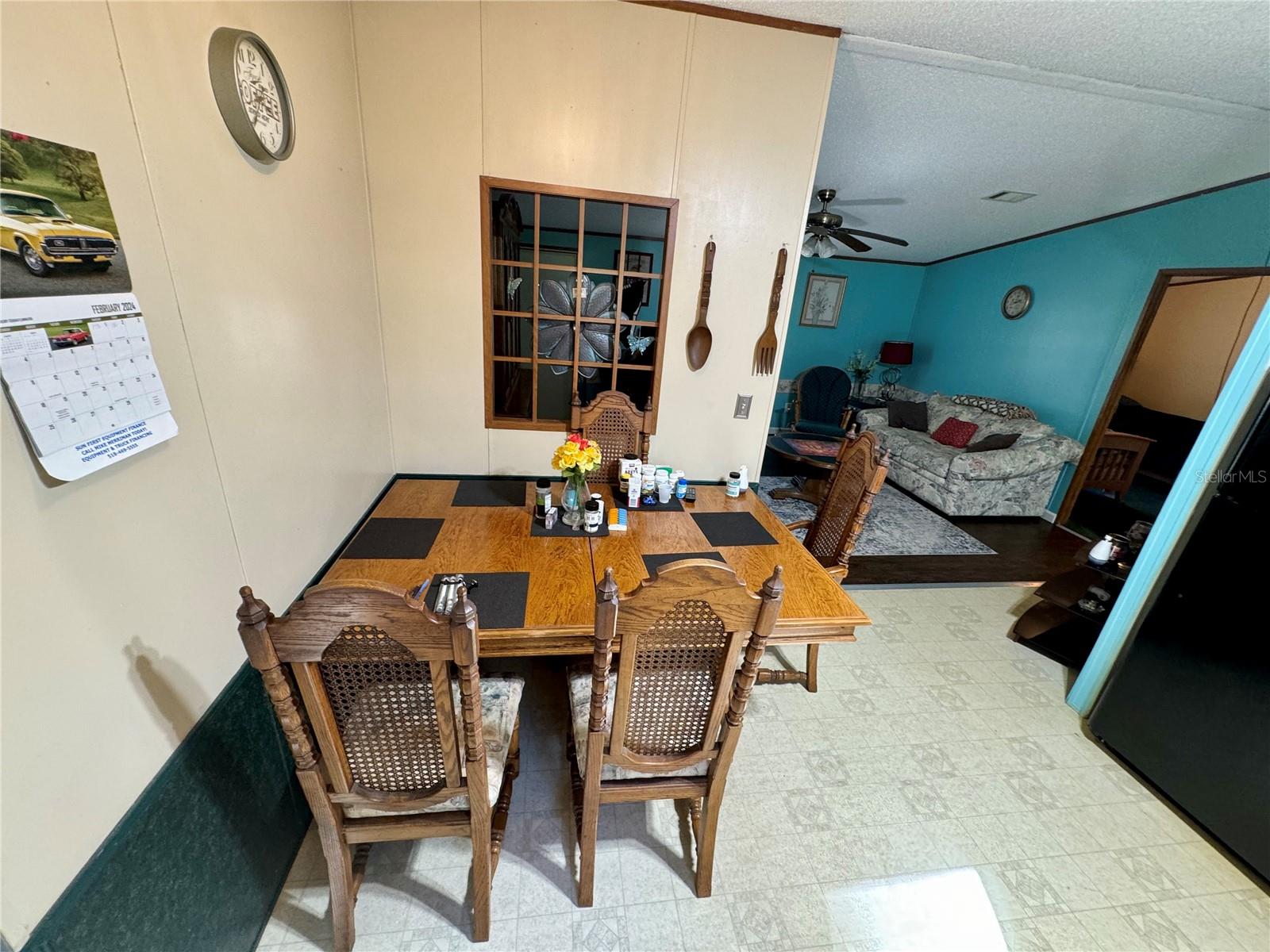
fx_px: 514
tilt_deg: -21.0
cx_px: 635
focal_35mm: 14
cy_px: 476
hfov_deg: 102.1
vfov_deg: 85.7
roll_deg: -5.2
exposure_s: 1/60
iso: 200
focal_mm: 2.22
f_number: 2.2
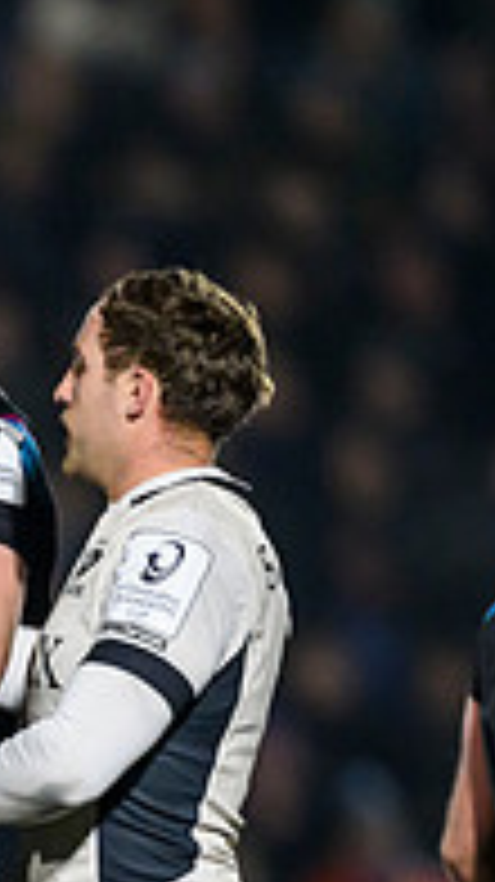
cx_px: -286
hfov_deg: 0.8
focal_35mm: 1548
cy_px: 995
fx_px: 36184
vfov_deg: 1.4
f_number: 3.2
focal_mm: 400
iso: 5000
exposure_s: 1/3200
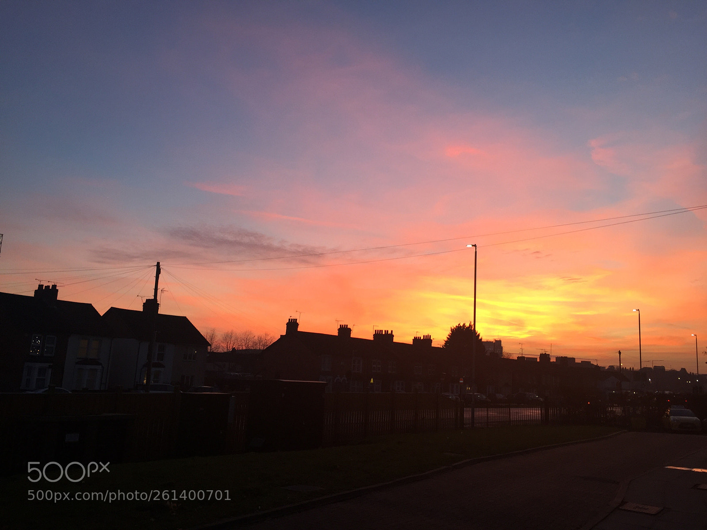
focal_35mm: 29
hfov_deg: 61.7
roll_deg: -2.5
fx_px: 592
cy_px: 265
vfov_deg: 48.2
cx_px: 354
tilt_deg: +10.5
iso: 32
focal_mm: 4.15
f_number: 2.2
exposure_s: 1/50
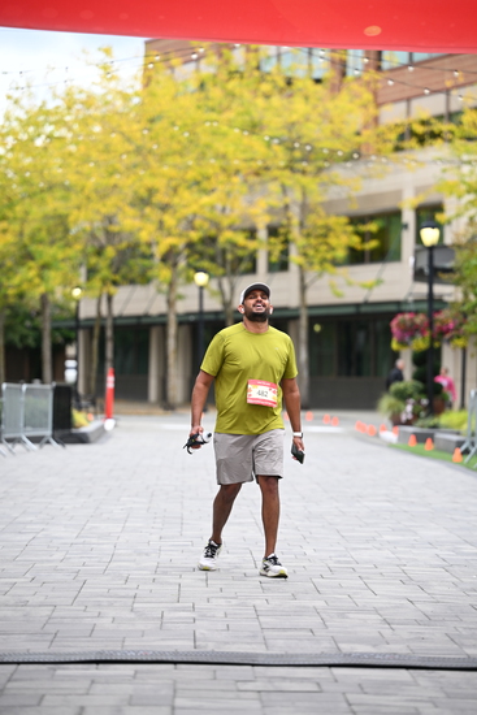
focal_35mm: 120
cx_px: 238
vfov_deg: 17.1
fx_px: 2383
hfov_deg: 11.4
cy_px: 358
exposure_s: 1/1250
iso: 400
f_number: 2.8
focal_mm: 120
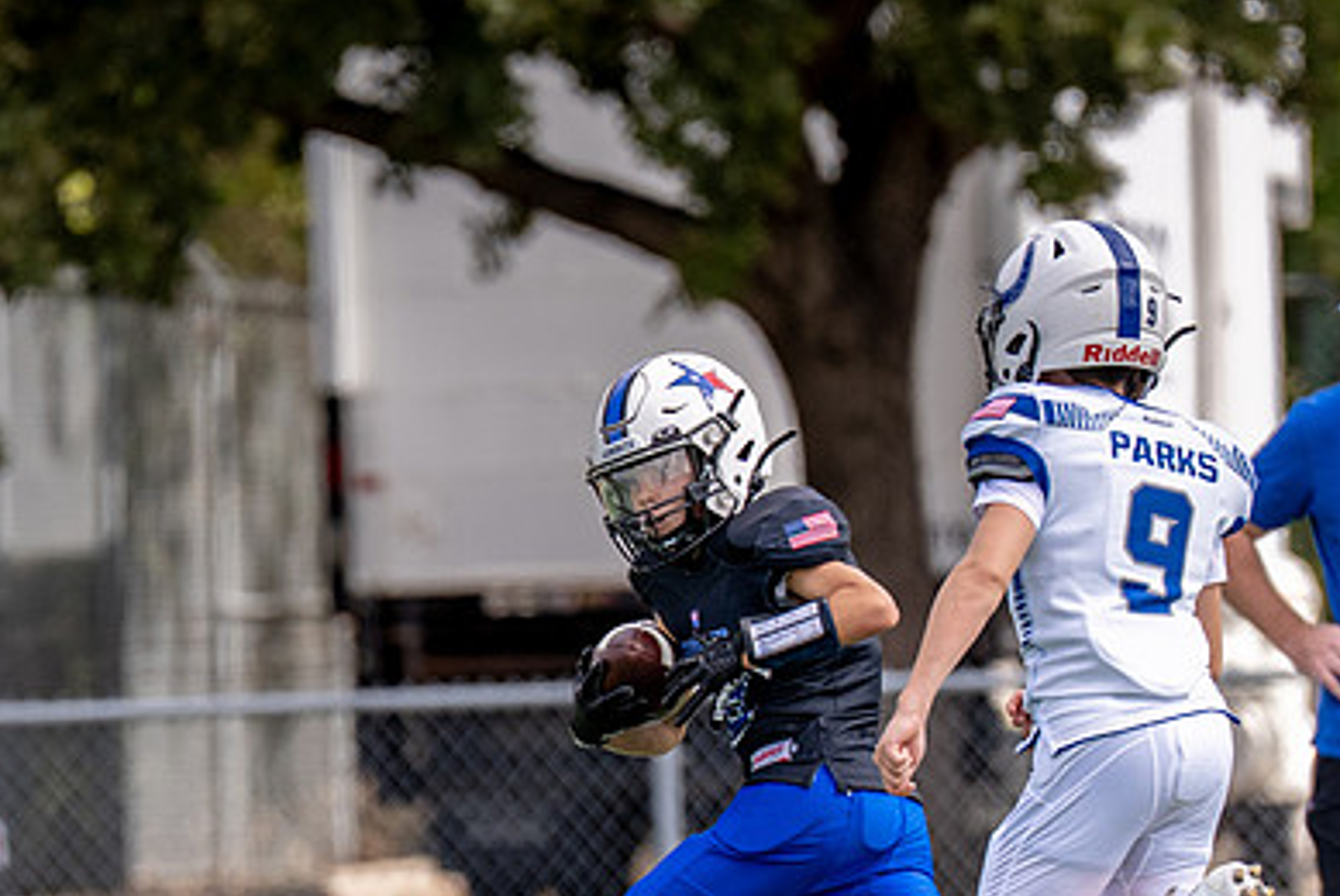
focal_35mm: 759
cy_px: 810
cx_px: 425
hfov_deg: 2.7
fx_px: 28272
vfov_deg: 1.8
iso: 250
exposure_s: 1/3200
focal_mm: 200
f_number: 2.8
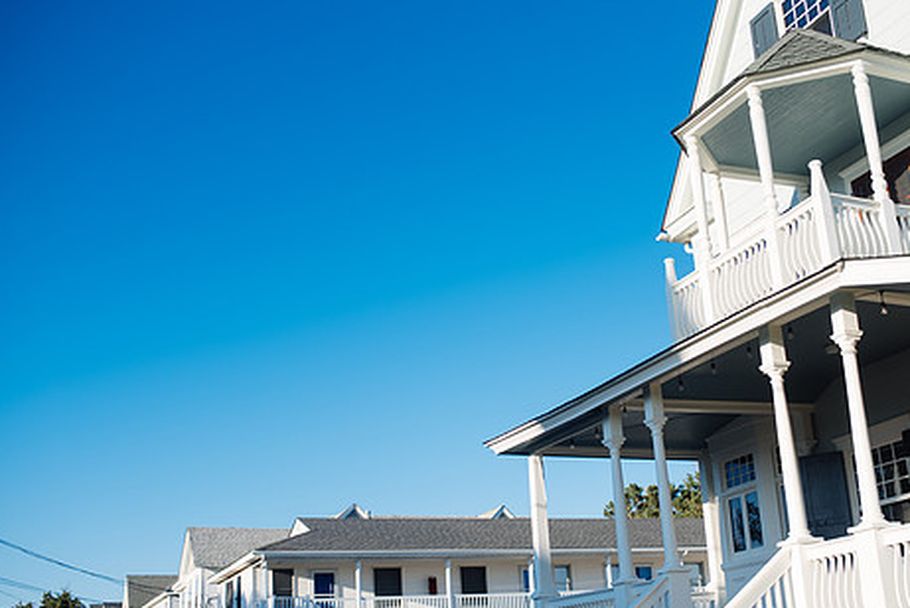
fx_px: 1113
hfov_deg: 44.4
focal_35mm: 44
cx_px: 511
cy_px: 356
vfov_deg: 30.5
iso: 100
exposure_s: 1/1250
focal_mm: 35
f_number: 2.8
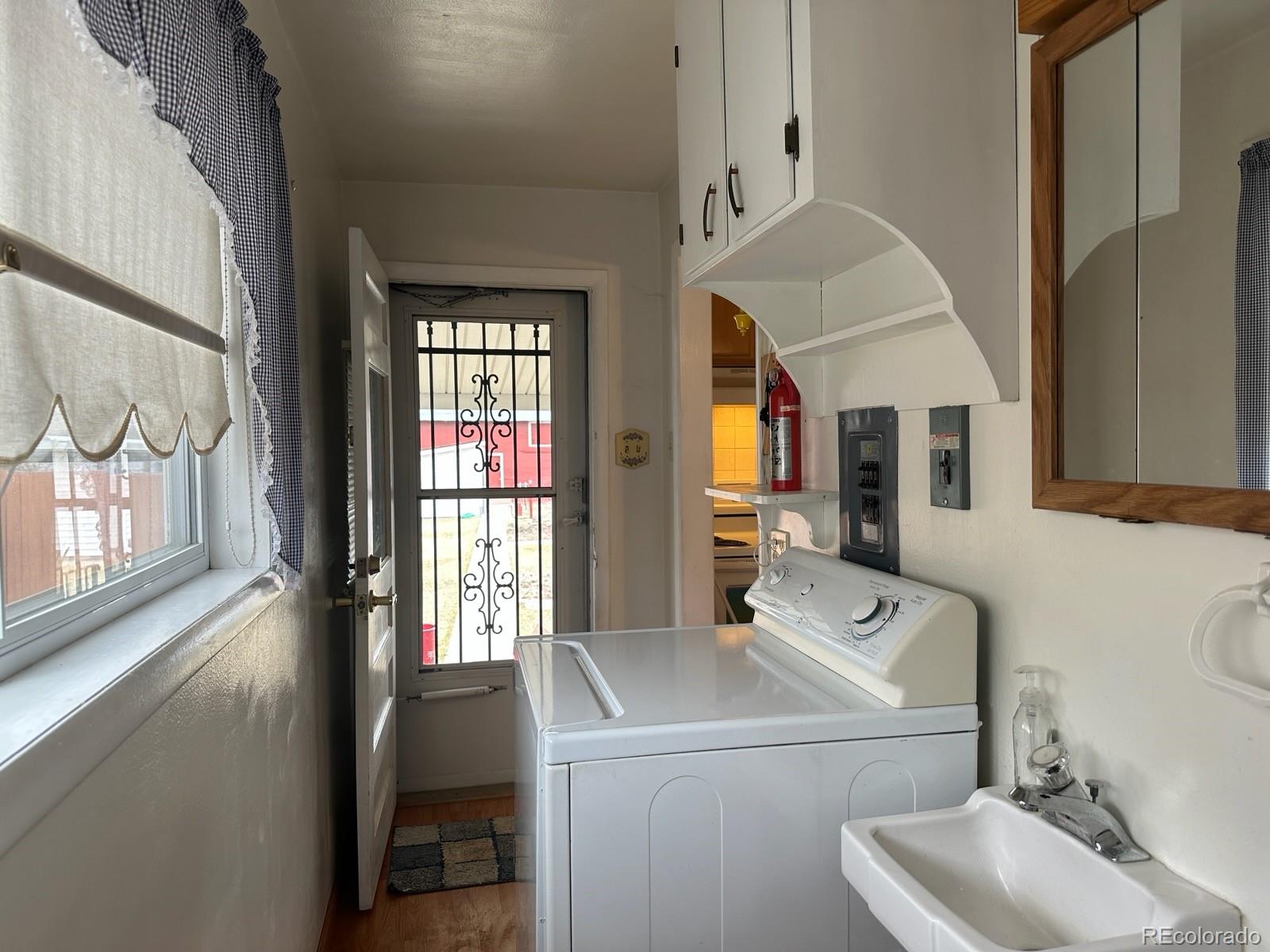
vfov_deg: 56.8
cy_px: 476
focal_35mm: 24
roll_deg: +0.5
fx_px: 881
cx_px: 635
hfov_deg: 71.6
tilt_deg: -3.2
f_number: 1.78
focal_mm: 6.86
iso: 125
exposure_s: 1/121
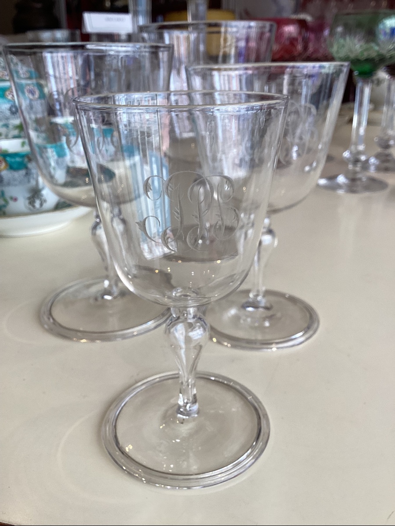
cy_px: 263
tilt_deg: -23.8
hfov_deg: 45.4
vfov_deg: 58.4
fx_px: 472
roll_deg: +0.4
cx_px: 198
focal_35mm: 31
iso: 50
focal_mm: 3.3
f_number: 2.4
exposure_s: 1/50
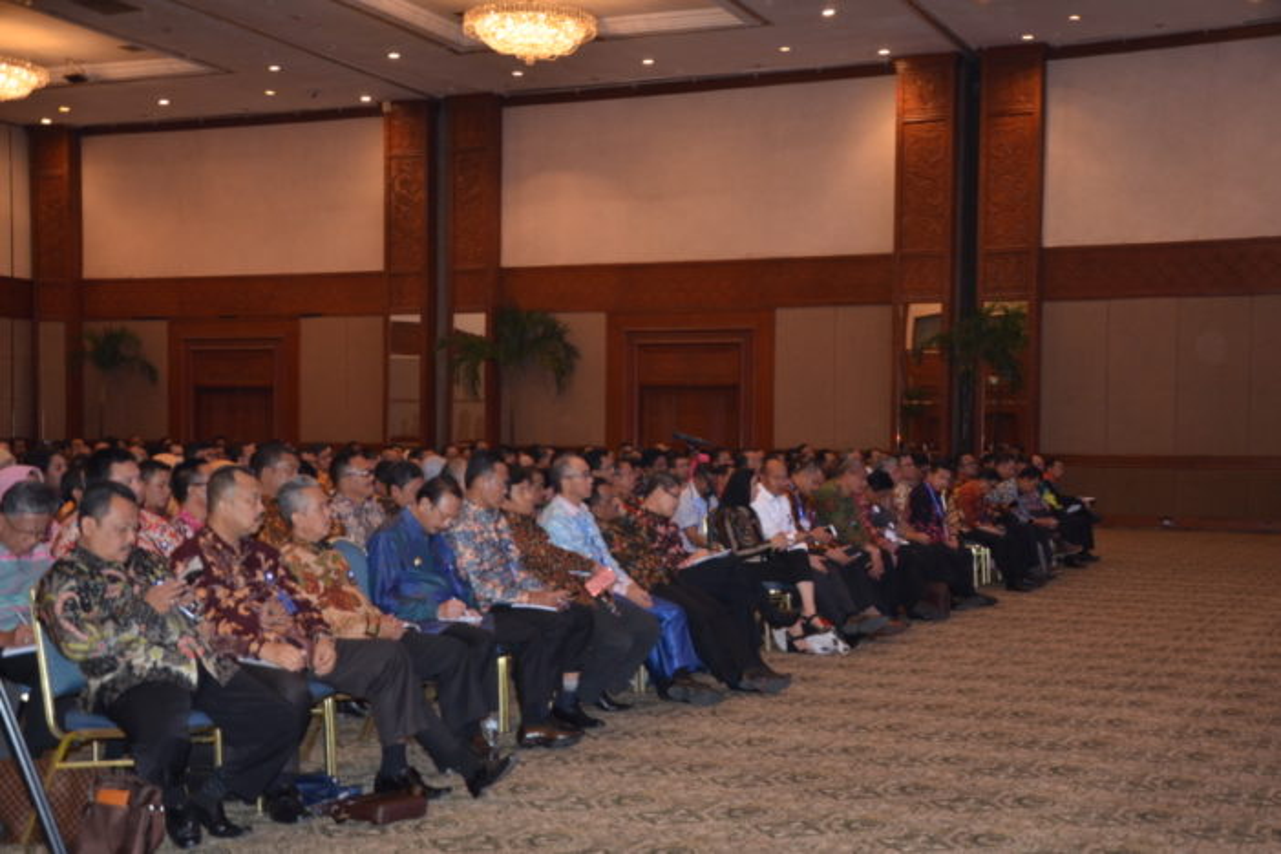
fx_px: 1707
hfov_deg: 41.1
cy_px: 427
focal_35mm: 48
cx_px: 640
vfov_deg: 28.1
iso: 800
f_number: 4.2
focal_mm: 32
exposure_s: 1/60
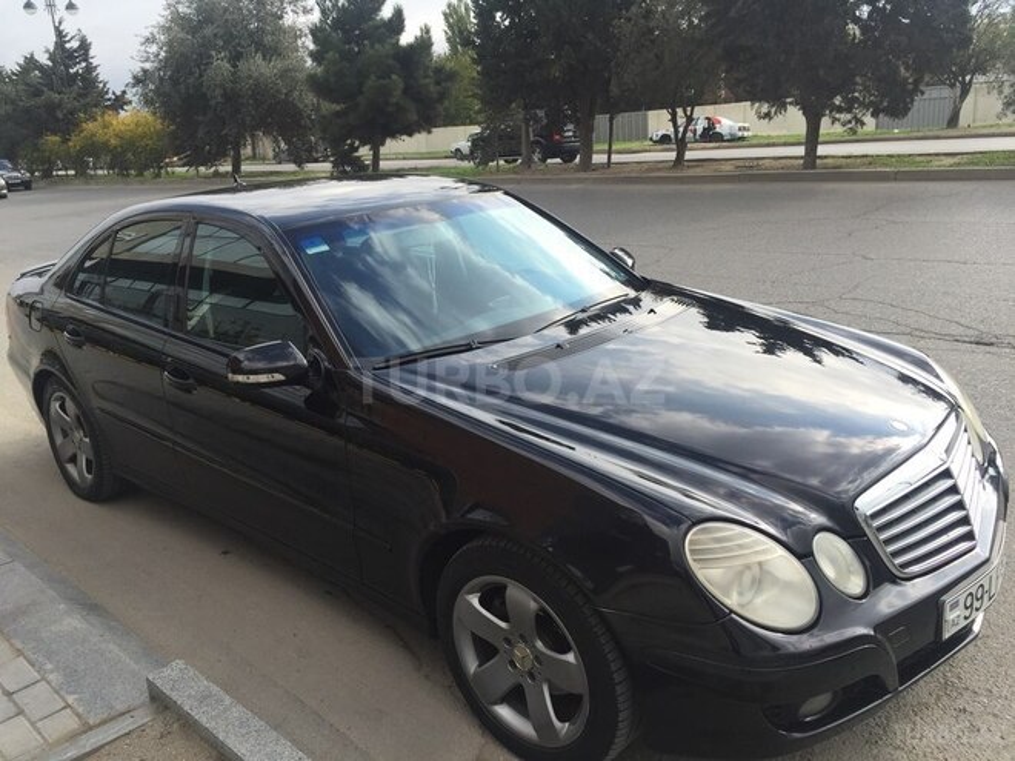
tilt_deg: -15.3
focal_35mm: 29
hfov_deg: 61.7
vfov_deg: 48.2
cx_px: 508
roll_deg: +2.8
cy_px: 380
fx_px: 850
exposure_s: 1/964
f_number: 2.2
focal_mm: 4.15
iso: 32
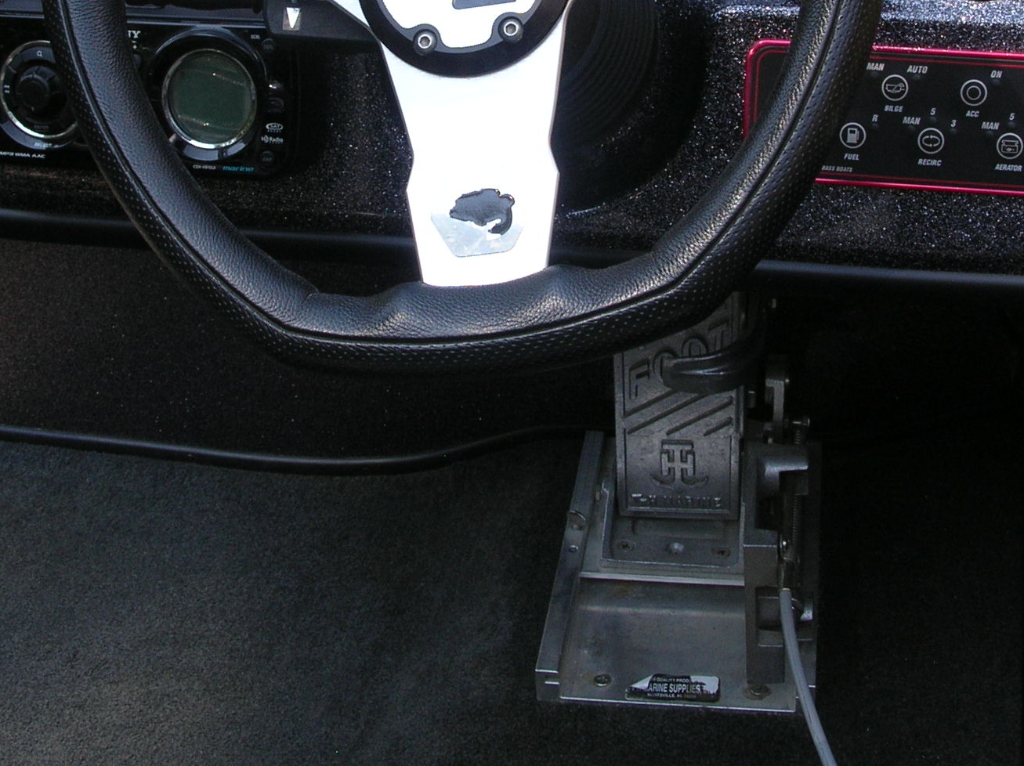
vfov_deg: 22.8
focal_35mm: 63
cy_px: 121
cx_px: 532
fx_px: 1862
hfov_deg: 30.7
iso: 50
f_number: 3.7
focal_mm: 6
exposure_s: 1/168
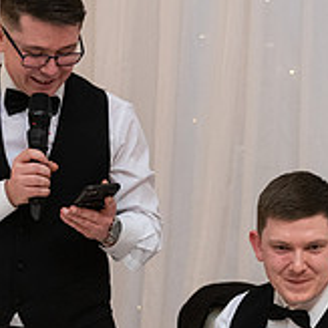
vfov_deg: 11.6
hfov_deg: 11.5
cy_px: 212
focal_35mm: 151
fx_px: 1619
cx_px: 262
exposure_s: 1/160
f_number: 3.5
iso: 1250
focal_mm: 50
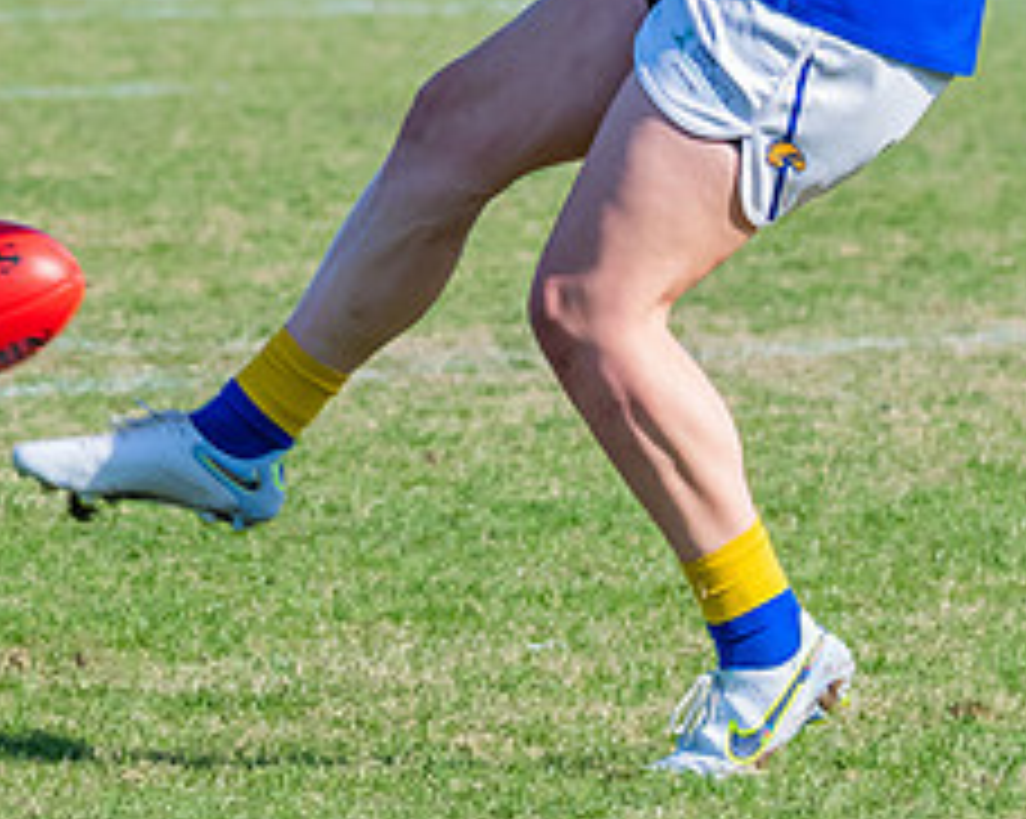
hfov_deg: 2.2
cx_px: 503
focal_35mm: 864
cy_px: -189
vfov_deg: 1.8
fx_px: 26213
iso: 800
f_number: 8
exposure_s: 1/1600
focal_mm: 180
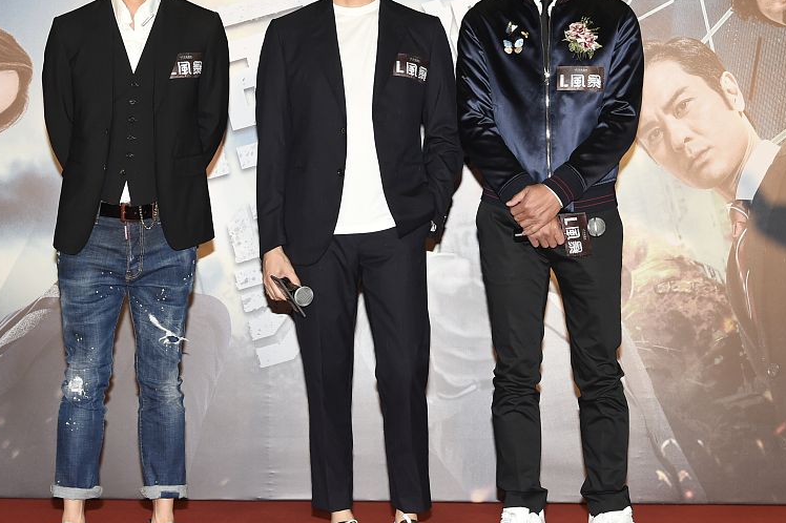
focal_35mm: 93
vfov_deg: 14.7
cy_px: 178
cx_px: 370
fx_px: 2030
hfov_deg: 21.9
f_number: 6.3
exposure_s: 1/250
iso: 1600
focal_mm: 58
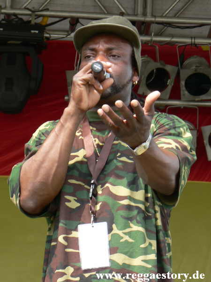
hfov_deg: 8.0
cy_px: 141
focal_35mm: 185
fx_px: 1504
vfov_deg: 10.7
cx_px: 106
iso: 64
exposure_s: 1/125
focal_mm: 31.6
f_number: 4
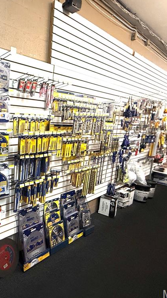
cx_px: -2
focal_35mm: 21
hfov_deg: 45.0
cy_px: 149
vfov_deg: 83.9
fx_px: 165
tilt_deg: -9.2
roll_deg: -0.3
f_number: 2.2
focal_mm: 2.22
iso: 250
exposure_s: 1/120
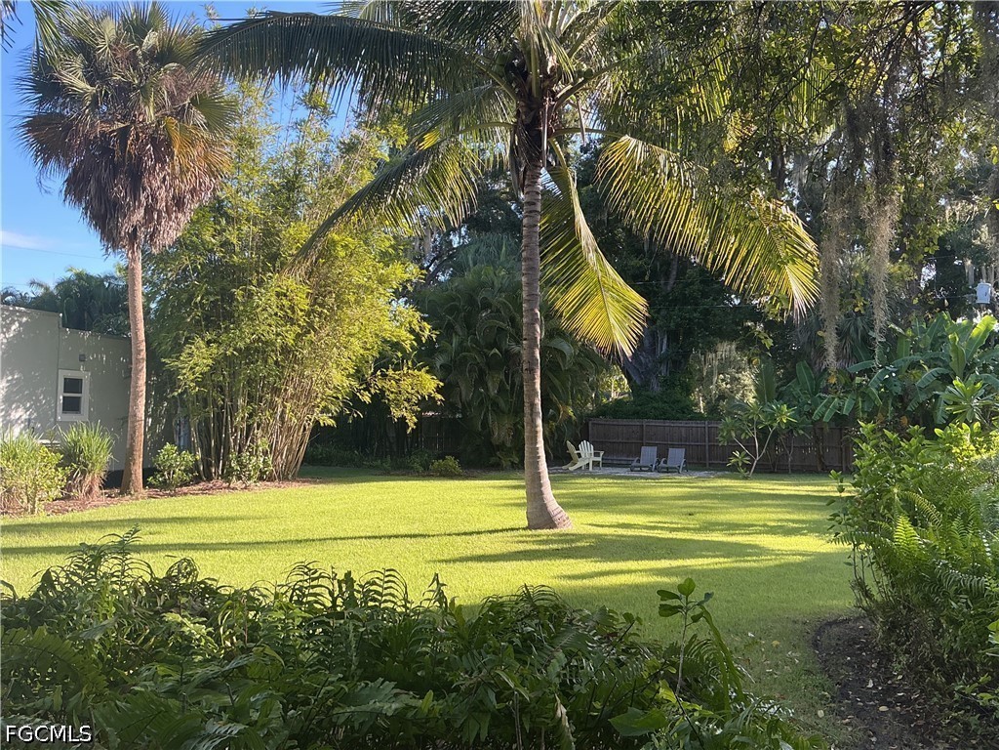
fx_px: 837
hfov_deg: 61.7
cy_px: 375
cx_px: 500
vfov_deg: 48.2
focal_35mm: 29
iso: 25
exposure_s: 1/269
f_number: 1.8
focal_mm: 3
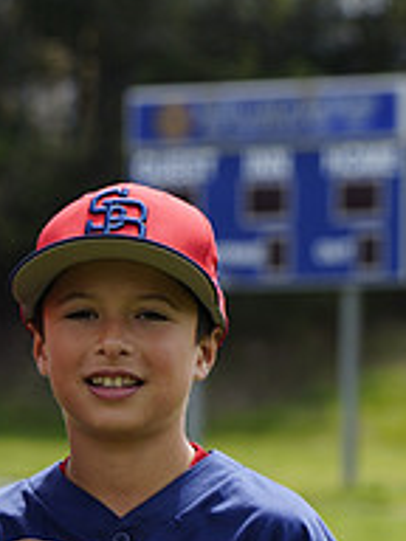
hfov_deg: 4.0
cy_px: 583
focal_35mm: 372
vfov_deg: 5.3
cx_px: -10
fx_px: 5817
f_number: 6.3
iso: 100
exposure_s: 1/250
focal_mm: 128
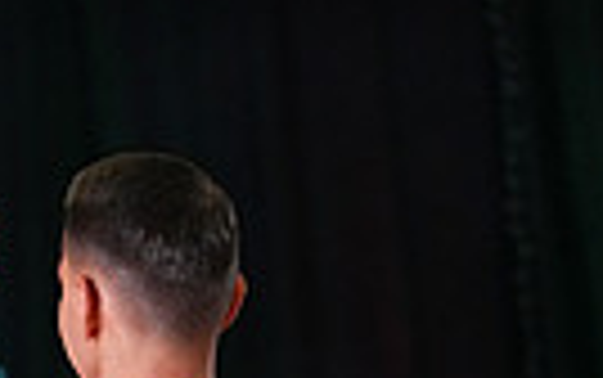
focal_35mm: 757
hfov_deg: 2.8
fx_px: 12451
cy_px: 1246
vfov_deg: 1.7
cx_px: -124
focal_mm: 172
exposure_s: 1/400
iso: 8000
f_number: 4.5
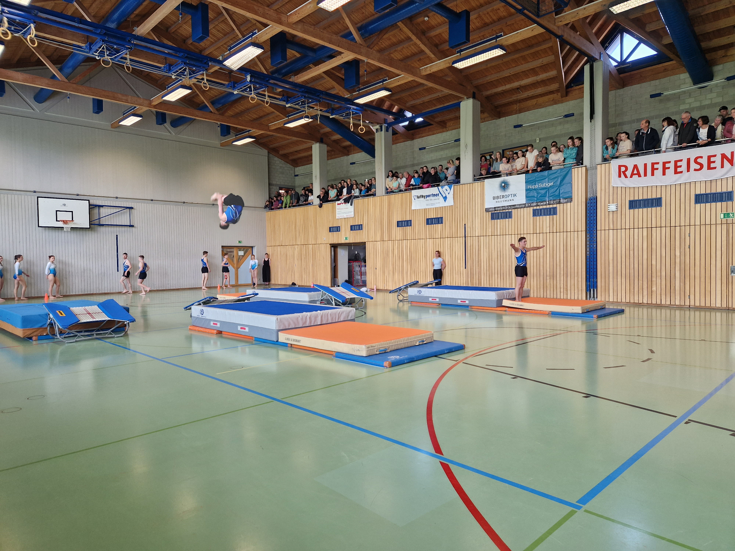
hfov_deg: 73.9
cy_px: 276
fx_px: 488
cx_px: 368
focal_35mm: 23
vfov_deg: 58.9
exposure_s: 1/100
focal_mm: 5.4
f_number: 1.8
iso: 100
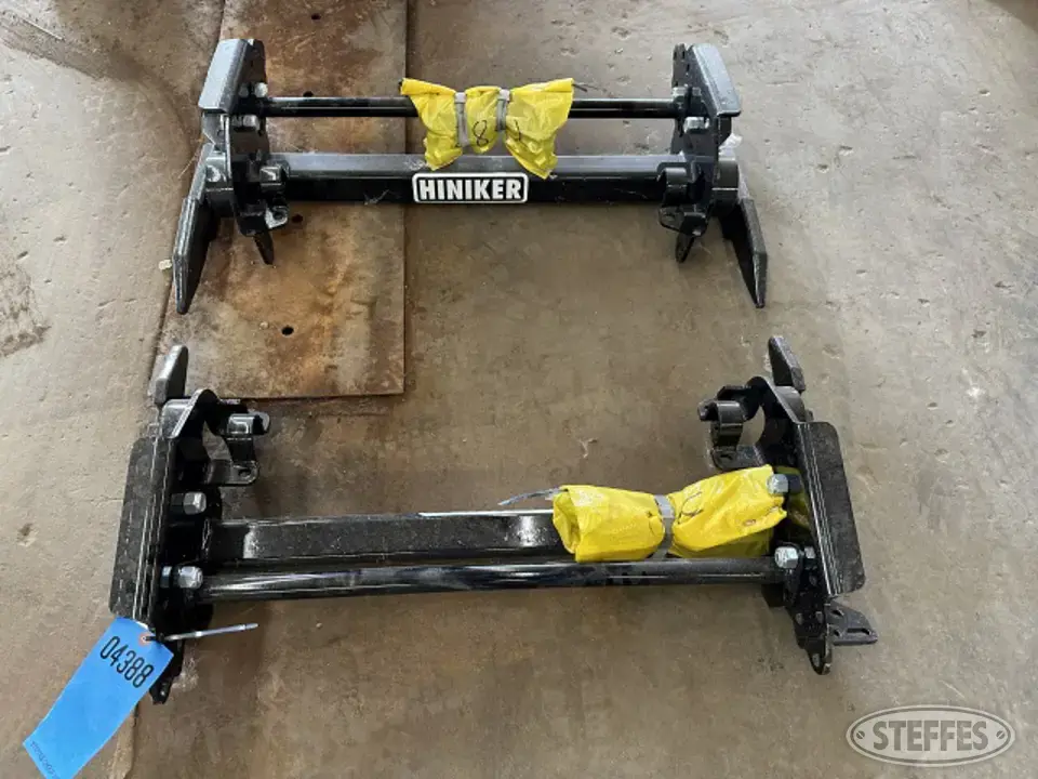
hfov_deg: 71.6
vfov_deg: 56.8
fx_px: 720
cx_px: 519
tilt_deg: -63.2
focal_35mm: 24
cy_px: 390
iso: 250
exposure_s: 1/60
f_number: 1.78
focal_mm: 6.86
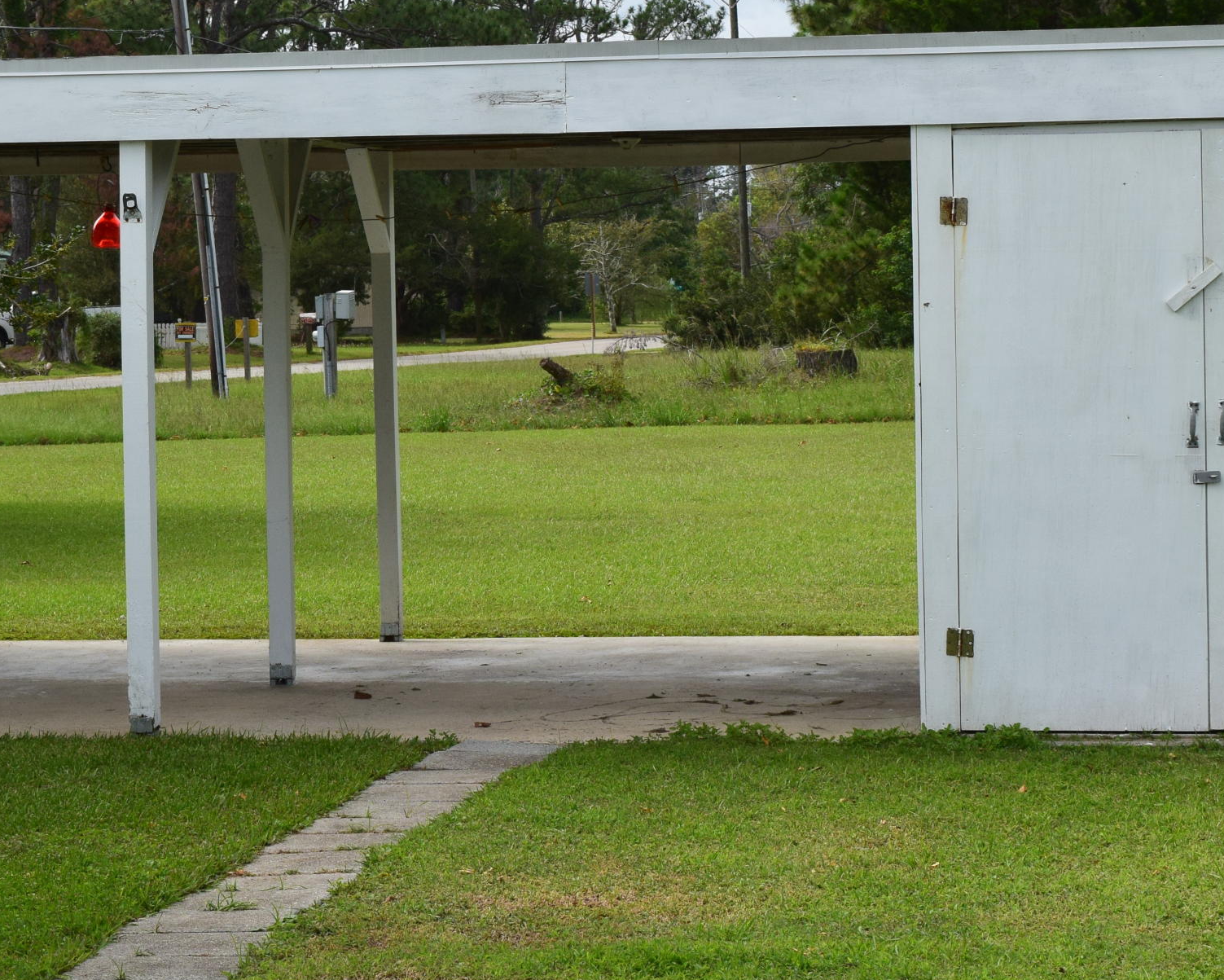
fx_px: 4275
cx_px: 488
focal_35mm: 118
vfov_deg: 13.0
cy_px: 253
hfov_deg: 16.3
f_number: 11
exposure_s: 1/400
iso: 400
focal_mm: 42
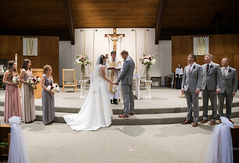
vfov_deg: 50.6
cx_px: 110
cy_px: 77
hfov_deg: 69.4
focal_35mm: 26
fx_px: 172
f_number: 4
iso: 2500
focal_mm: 24
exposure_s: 1/320
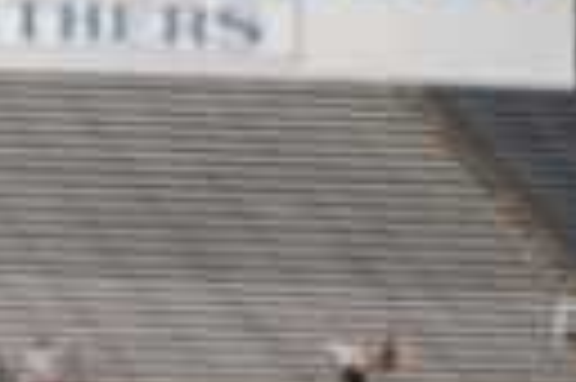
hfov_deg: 5.4
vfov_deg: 3.7
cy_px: -124
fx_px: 5944
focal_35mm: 372
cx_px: -720
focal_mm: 82
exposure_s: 1/5000
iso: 160
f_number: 2.8
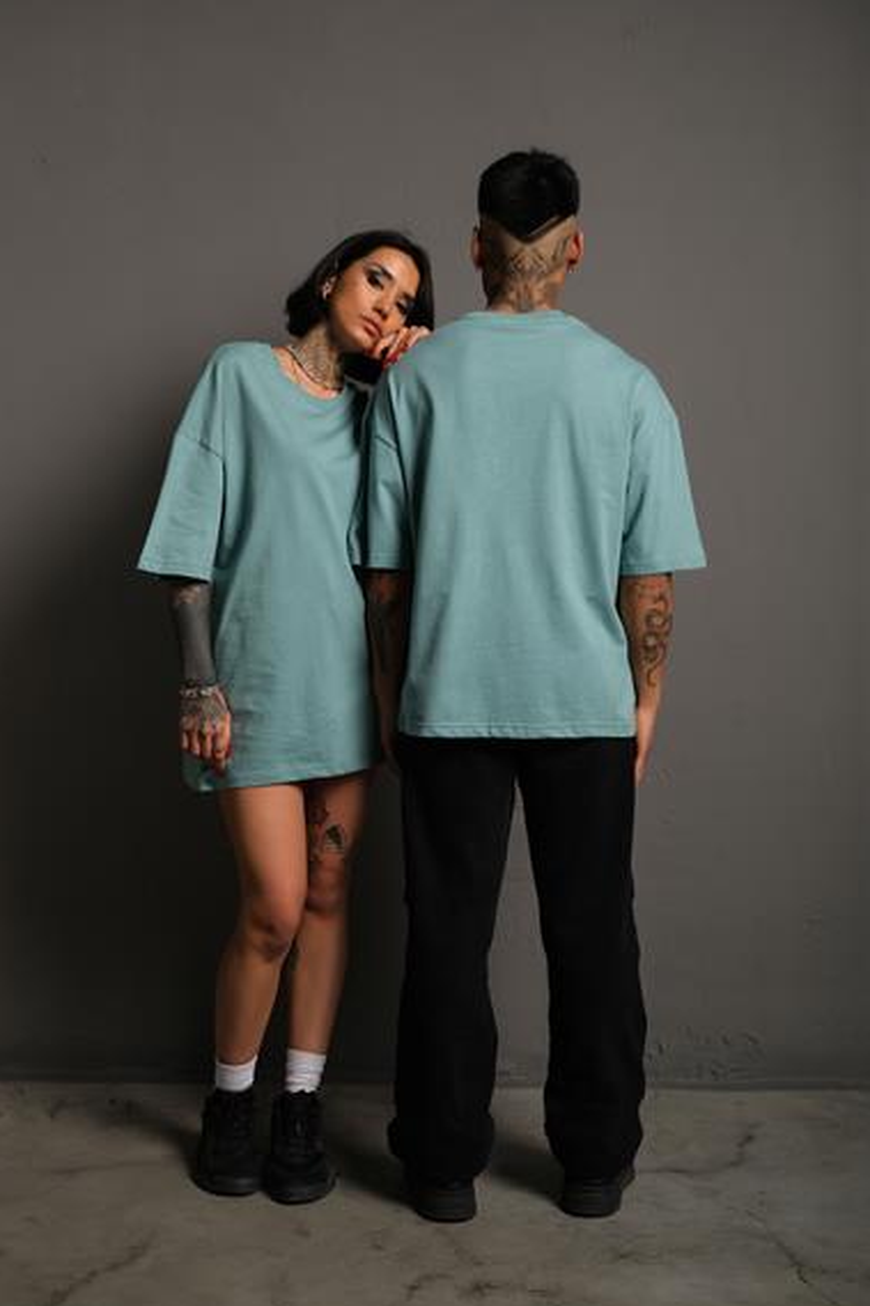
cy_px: 651
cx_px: 425
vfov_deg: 53.1
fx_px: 1306
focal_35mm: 36
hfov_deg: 36.8
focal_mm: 23.3
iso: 160
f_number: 5
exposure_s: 1/160
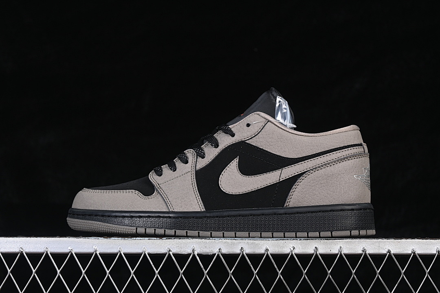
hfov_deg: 27.0
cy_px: 146
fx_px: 917
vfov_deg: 18.2
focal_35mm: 75
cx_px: 220
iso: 160
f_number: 6.3
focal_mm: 50
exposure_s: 1/60
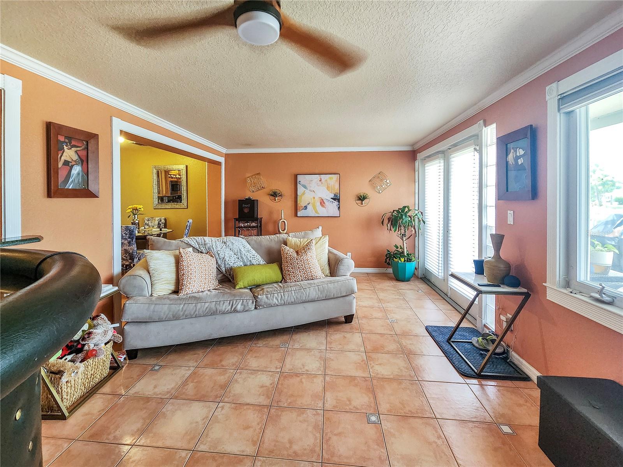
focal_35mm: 13
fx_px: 234
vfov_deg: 89.9
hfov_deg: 106.2
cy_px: 234
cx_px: 312
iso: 200
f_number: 2.2
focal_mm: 2.2
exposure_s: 1/60
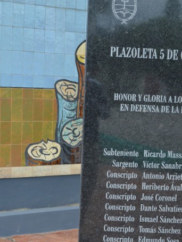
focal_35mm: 80
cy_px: 165
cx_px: 117
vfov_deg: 24.3
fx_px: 560
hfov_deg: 18.4
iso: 400
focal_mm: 28
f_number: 5
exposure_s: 1/100
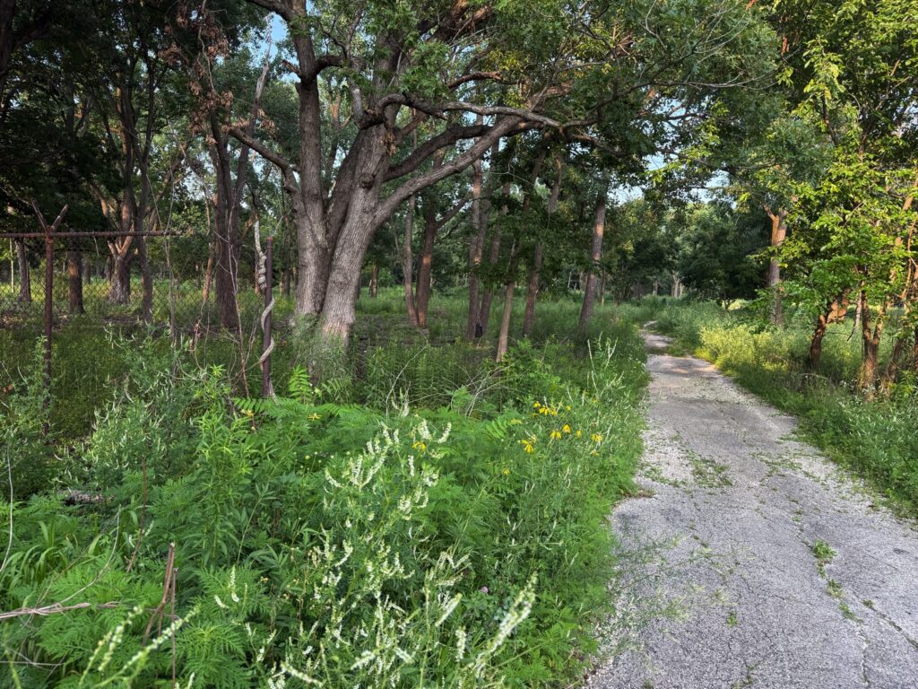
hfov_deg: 71.6
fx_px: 636
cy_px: 344
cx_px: 459
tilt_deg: -5.1
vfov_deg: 56.8
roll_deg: -3.8
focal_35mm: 24
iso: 100
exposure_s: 1/448
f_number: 1.78
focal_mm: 6.76
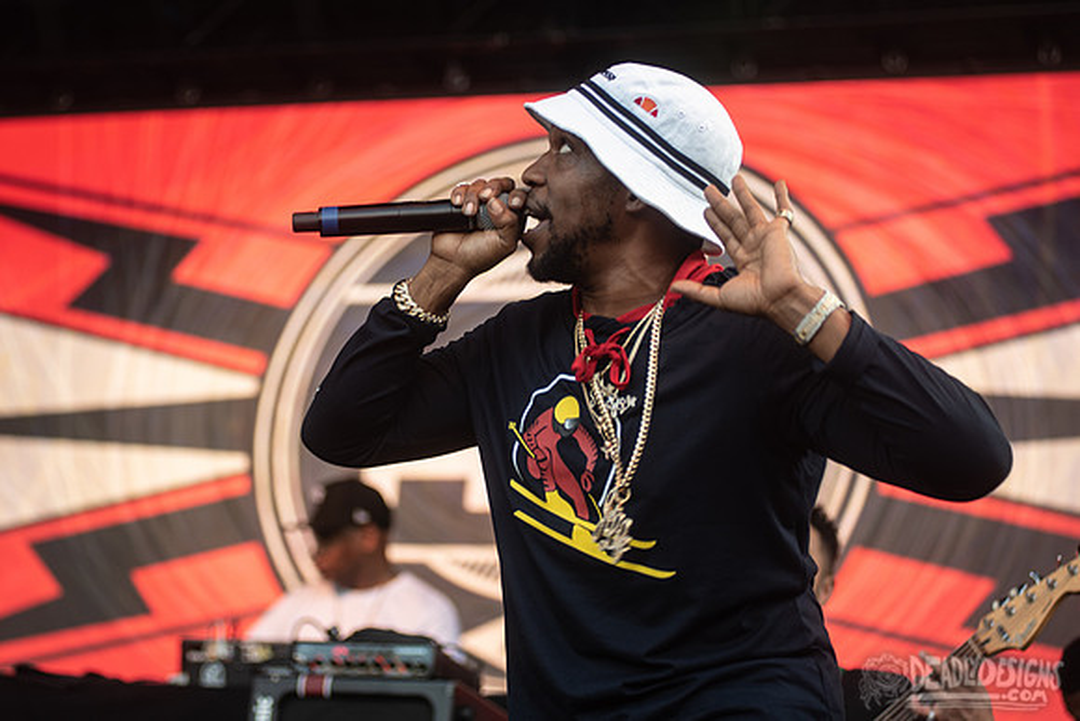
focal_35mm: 99
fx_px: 2961
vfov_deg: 13.9
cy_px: 307
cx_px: 461
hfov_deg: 20.7
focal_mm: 80
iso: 250
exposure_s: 1/200
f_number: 3.5
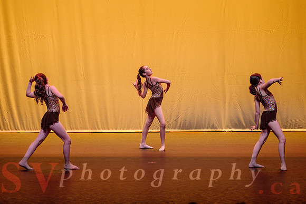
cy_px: 100
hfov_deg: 13.4
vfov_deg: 9.0
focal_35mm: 153
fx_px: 1300
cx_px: 157
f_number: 2.8
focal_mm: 130
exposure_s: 1/500
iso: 1250
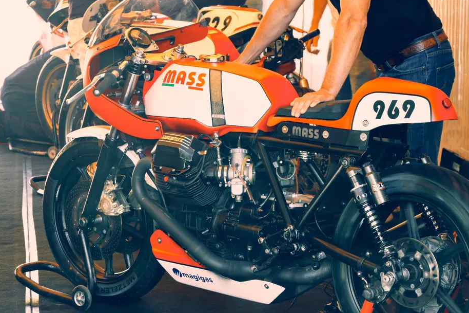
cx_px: 289
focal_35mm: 109
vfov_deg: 12.6
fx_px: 1420
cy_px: 190
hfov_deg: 18.7
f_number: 6.4
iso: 200
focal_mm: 55
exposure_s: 1/8
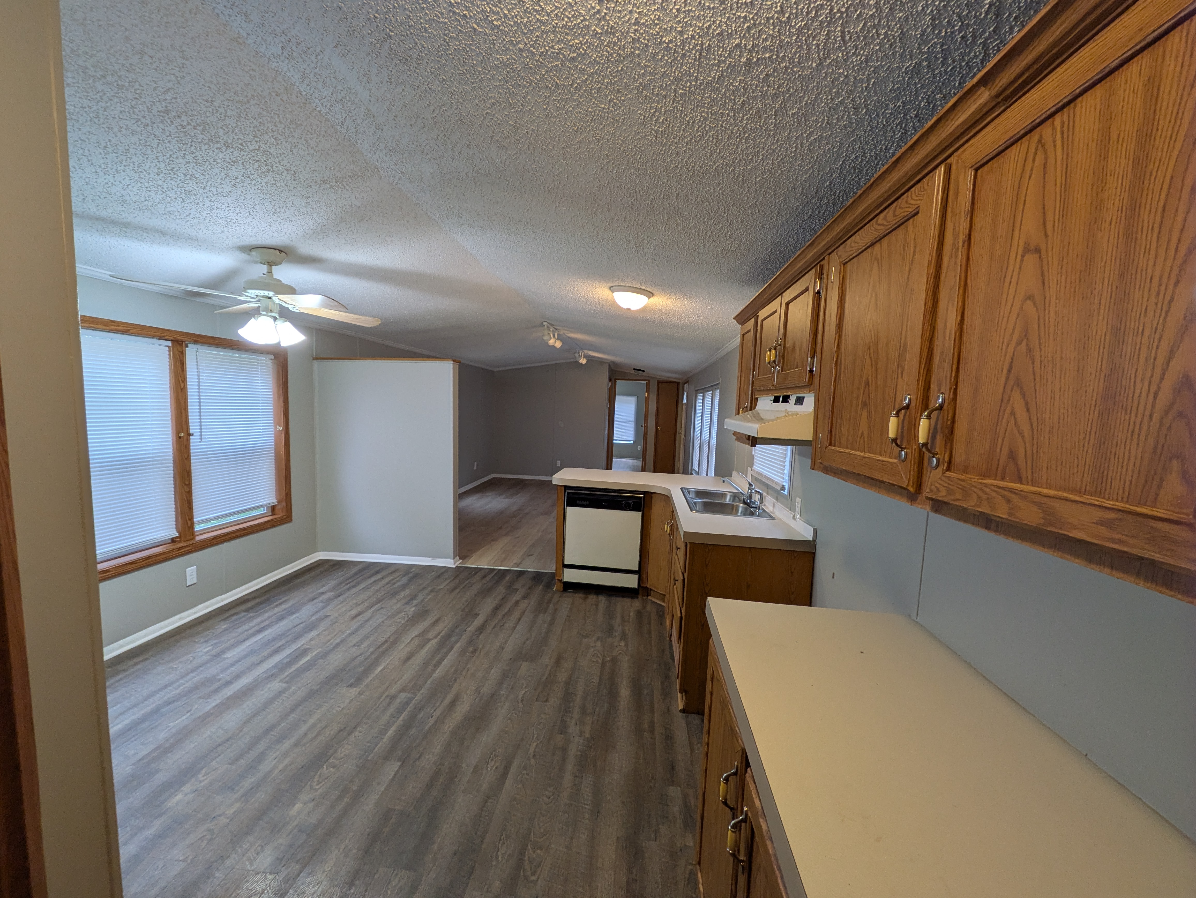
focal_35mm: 14
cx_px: 598
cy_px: 449
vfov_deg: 85.7
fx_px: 484
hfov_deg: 102.0
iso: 51
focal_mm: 1.83
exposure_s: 1/24
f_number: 2.2
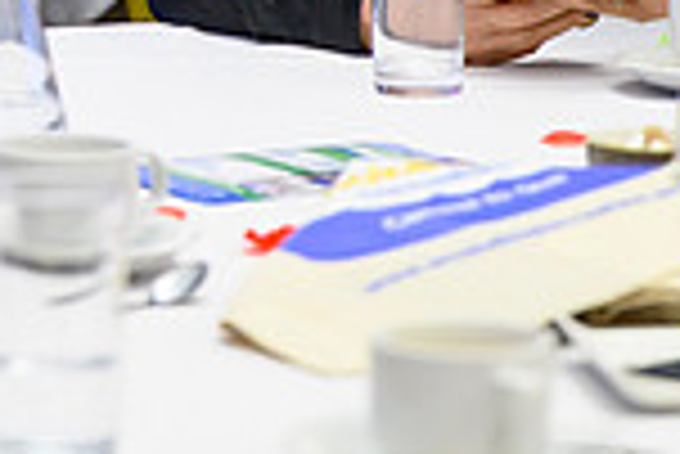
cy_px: -315
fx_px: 5162
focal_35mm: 273
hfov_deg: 7.5
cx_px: -108
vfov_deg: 5.0
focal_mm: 70
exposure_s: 1/200
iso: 12800
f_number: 2.8
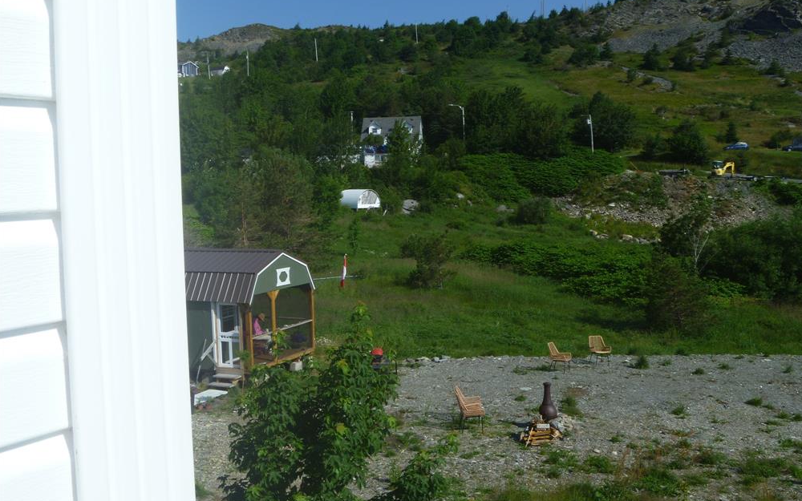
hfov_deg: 51.5
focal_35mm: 38
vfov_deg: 33.6
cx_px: 408
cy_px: 247
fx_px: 831
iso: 80
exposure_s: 1/400
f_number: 5.6
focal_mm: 6.3
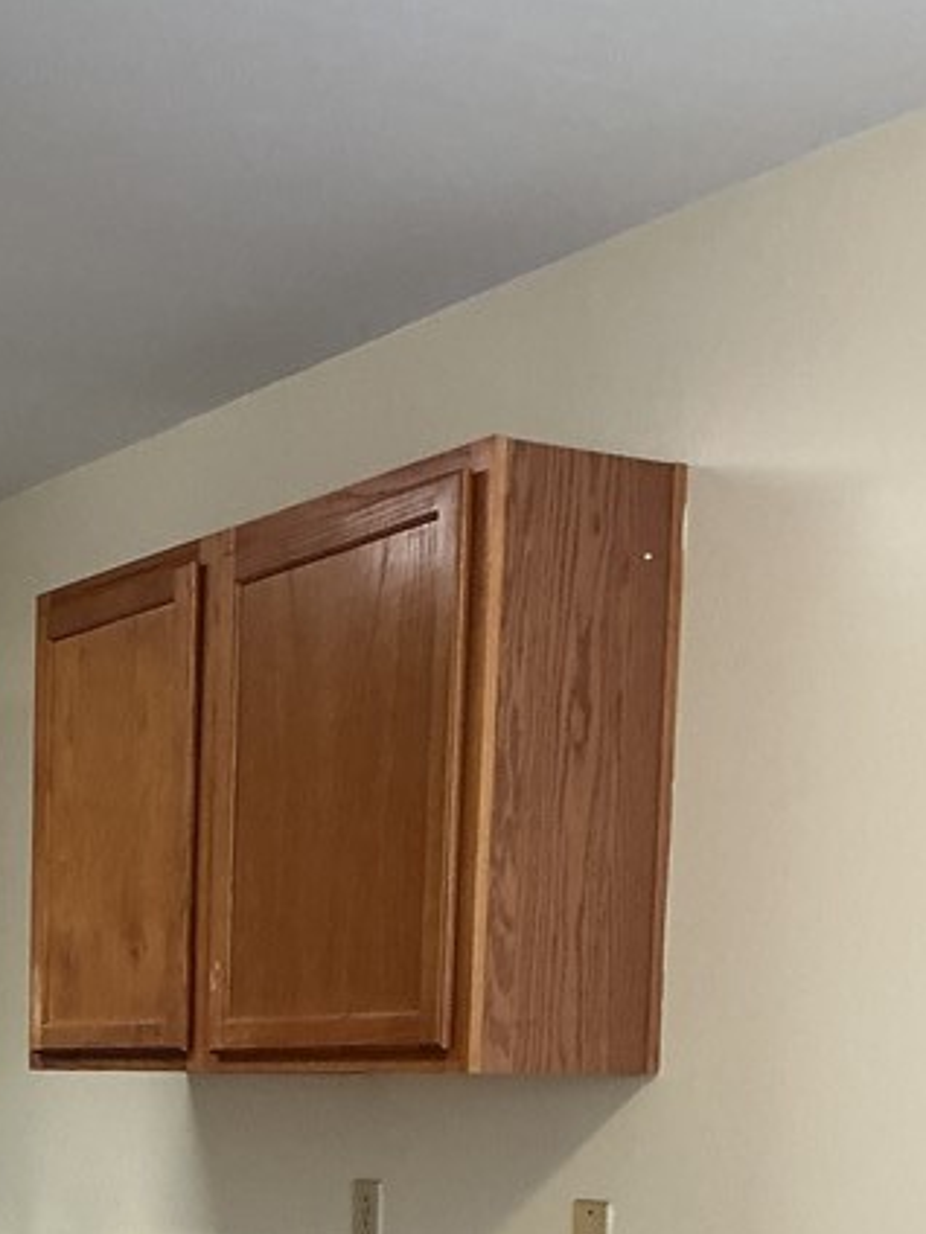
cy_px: 1295
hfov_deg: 20.2
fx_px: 2497
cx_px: -47
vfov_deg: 26.0
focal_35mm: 70
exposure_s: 1/60
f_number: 1.8
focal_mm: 3
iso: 100
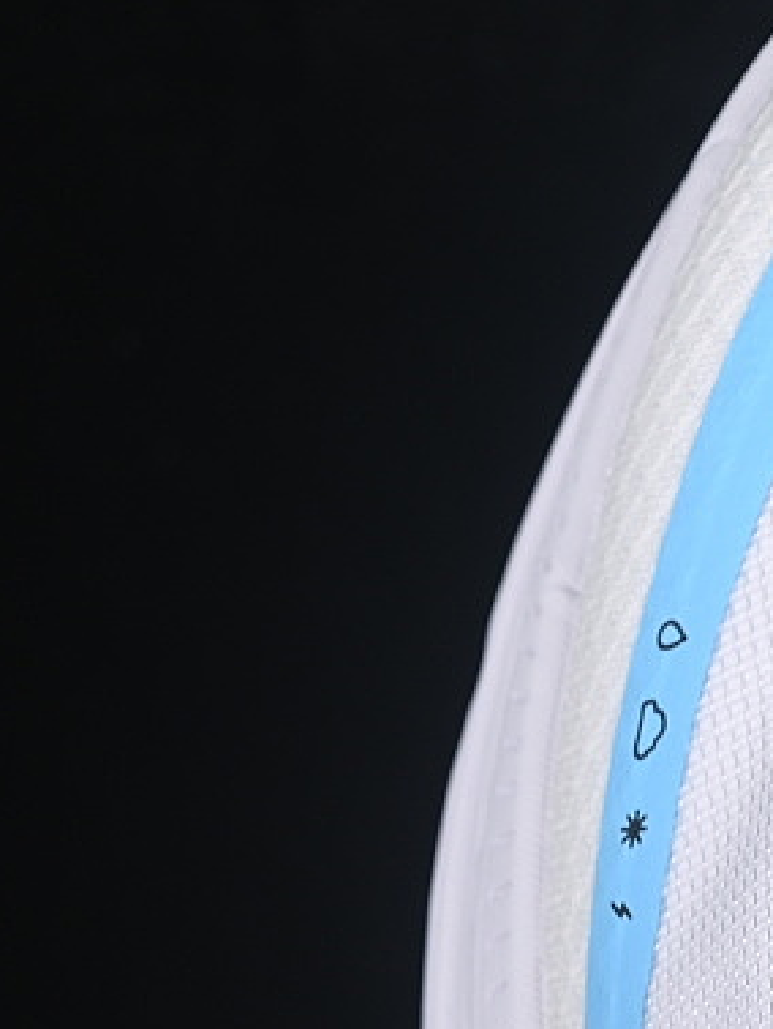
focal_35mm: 206
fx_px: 6127
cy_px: 732
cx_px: 1138
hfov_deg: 7.1
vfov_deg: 9.6
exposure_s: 1/80
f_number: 7.1
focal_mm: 50
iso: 160
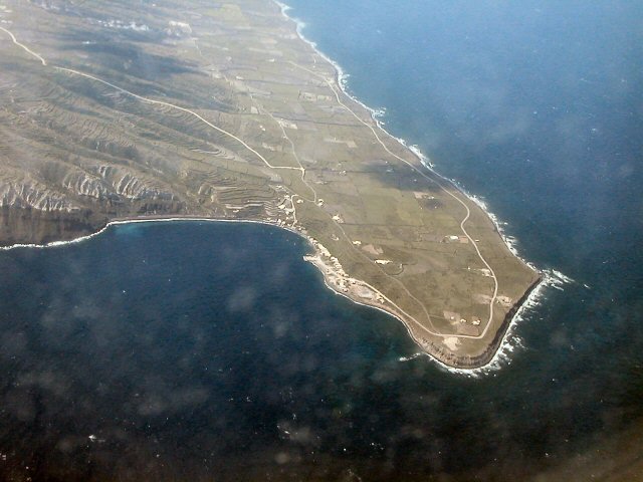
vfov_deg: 29.7
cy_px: 241
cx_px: 322
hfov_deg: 38.9
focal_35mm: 49
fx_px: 910
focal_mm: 7.5
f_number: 5.2
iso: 100
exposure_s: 1/238
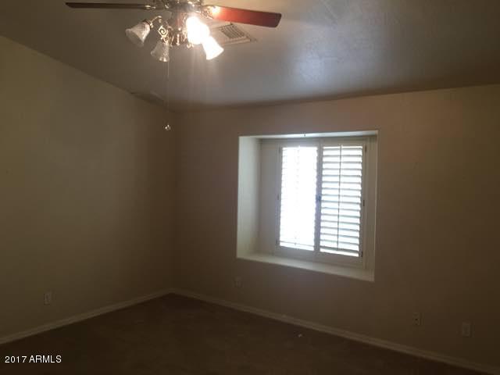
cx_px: 250
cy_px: 188
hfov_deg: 61.7
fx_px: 419
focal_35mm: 29
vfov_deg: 48.2
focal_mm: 4.15
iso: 64
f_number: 2.2
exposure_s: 1/15
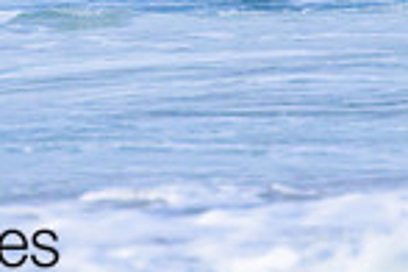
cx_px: -155
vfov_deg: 0.4
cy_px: -218
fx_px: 35856
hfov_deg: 0.7
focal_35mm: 3164
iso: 2000
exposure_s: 1/2000
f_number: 11
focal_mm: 800
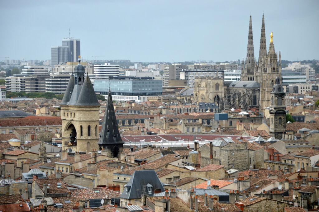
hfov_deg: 13.1
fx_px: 1394
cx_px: 160
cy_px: 106
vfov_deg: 8.7
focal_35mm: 158
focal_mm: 105
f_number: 5.6
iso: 100
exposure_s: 1/320
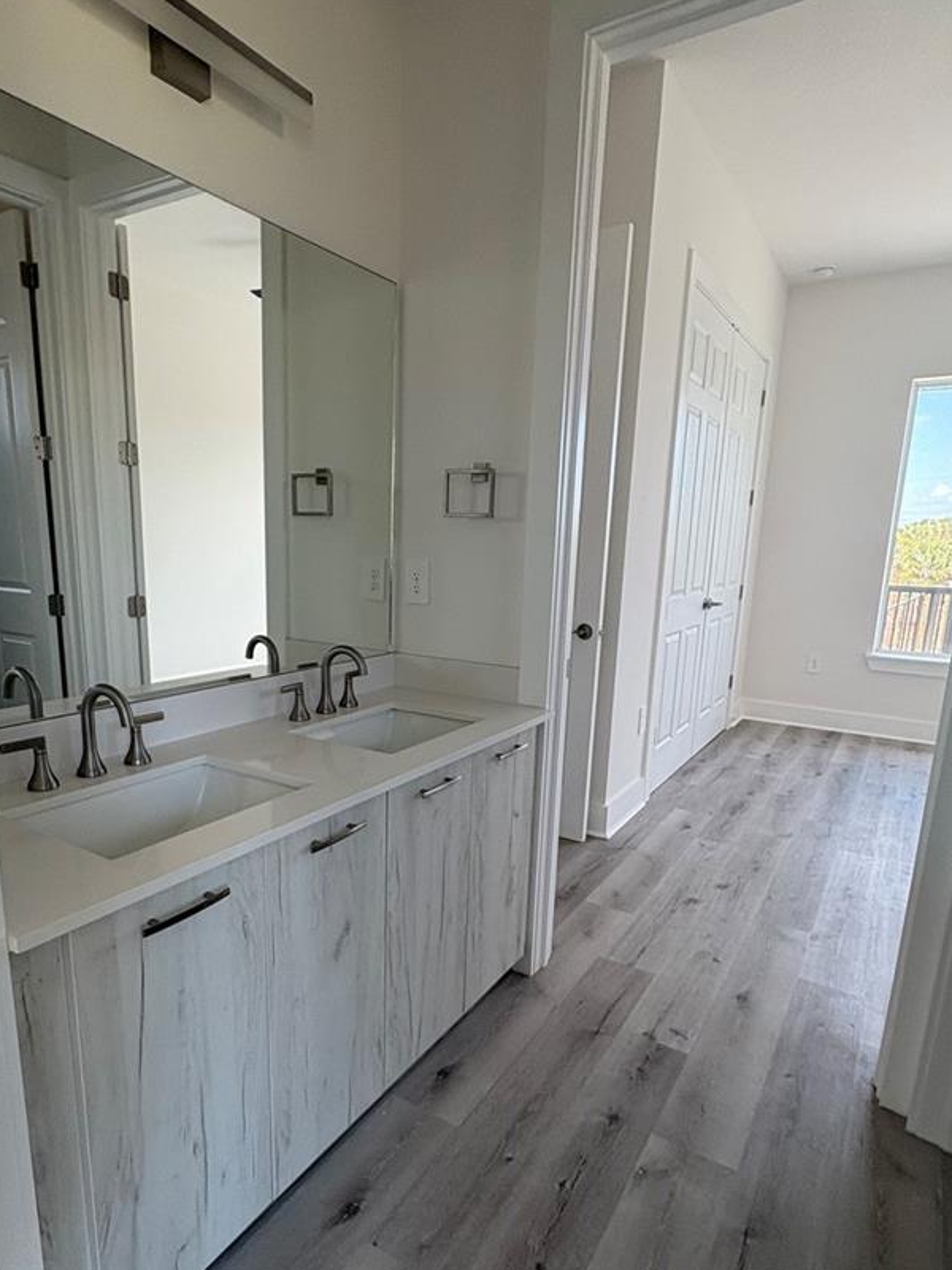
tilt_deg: -12.7
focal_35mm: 21
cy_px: 708
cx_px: 425
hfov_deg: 63.3
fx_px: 770
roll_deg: -0.8
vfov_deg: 78.7
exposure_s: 1/99
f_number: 2.2
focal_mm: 2.22
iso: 80
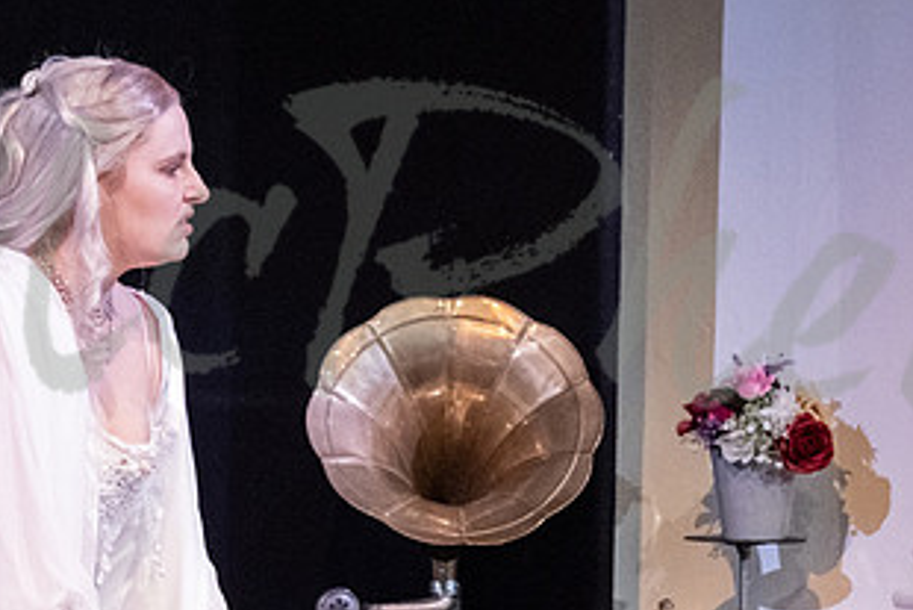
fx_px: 5607
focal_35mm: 221
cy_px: 342
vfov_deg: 6.2
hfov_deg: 9.3
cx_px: 759
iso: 2000
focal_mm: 63.4
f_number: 3.2
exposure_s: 1/250
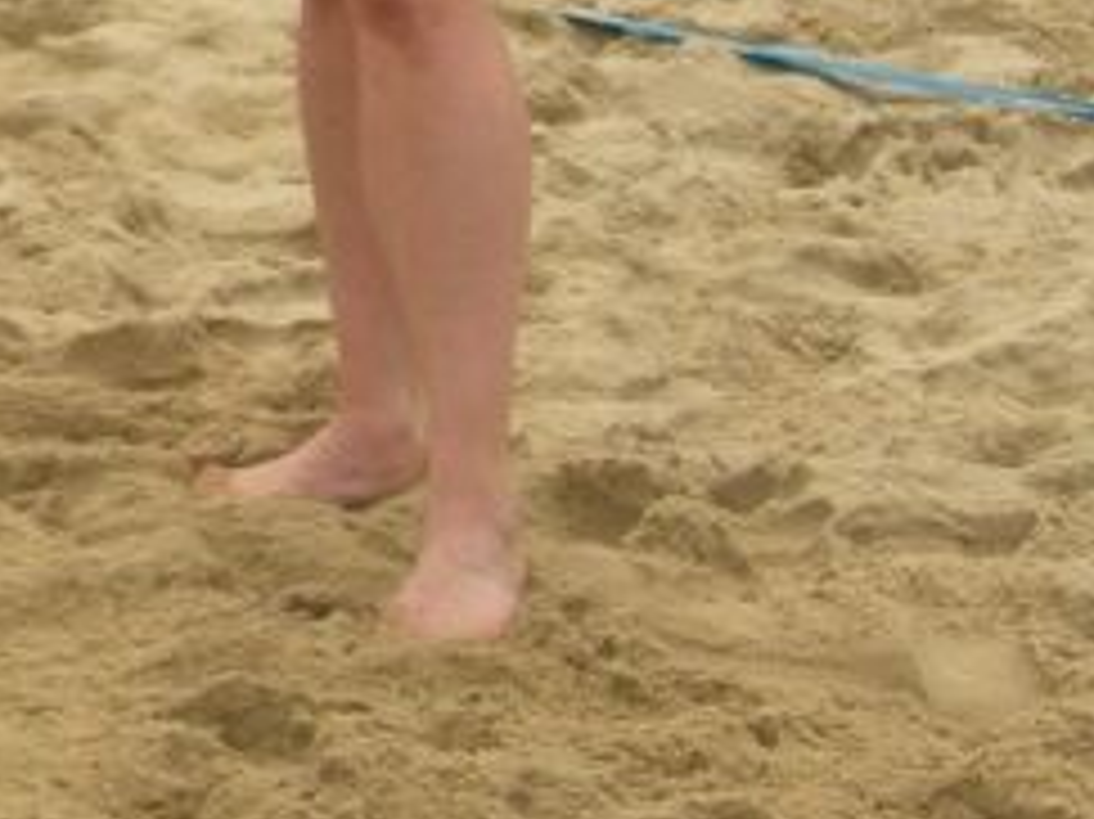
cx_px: -909
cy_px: -657
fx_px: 9603
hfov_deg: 6.4
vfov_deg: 4.8
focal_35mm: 304
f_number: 6.3
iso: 50
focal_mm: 14.9
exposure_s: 1/171
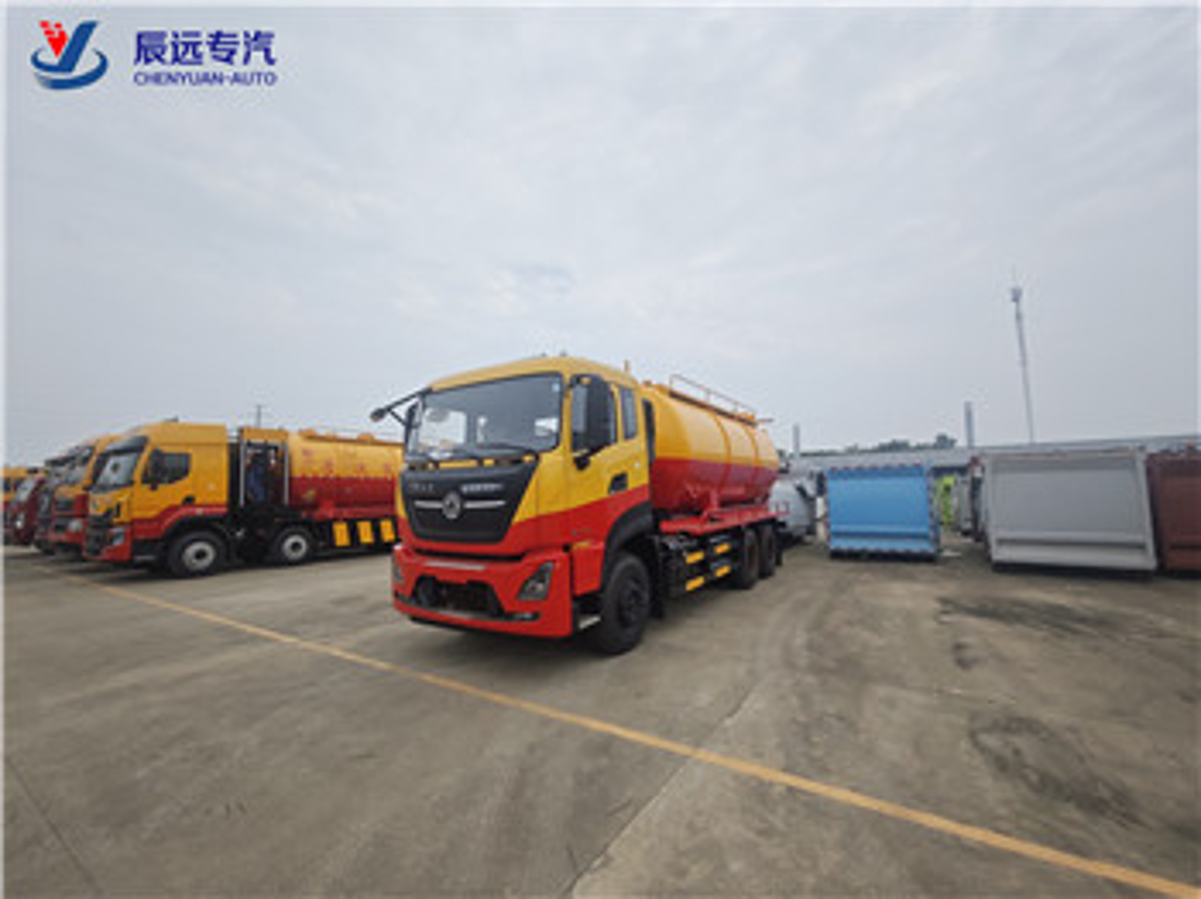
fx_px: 485
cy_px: 450
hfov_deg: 102.1
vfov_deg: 85.6
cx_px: 600
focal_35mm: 14
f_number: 2.2
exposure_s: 1/365
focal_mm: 2.16
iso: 50
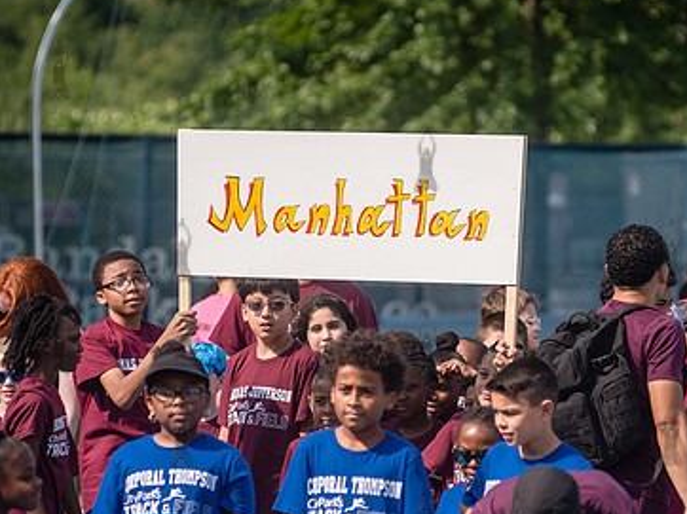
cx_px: 494
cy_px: 252
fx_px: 7616
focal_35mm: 384
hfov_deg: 5.2
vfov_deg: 3.9
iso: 160
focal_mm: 200
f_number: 4
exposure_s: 1/2000
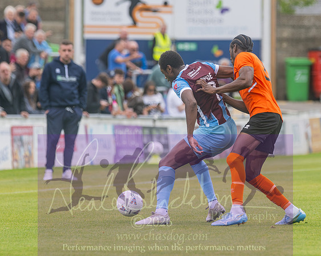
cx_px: 209
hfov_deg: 3.6
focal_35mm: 543
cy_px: 165
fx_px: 5161
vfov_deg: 2.8
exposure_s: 1/1250
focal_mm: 220
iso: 400
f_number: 2.8
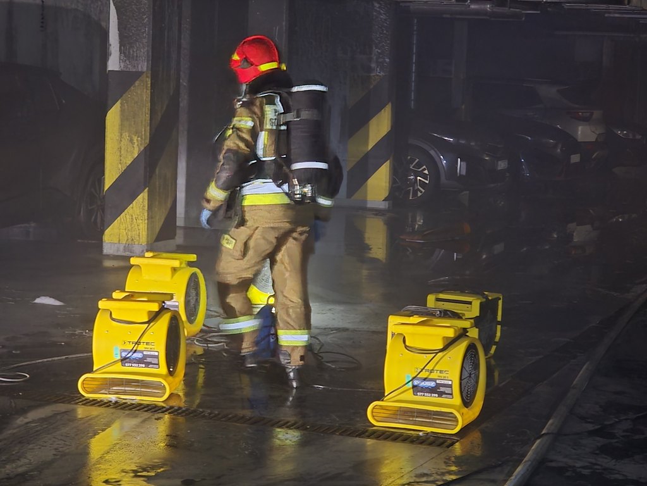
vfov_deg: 21.3
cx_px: 324
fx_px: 1290
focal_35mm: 69
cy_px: 243
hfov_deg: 28.2
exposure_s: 1/8.33
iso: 640
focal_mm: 7.9
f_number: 2.4
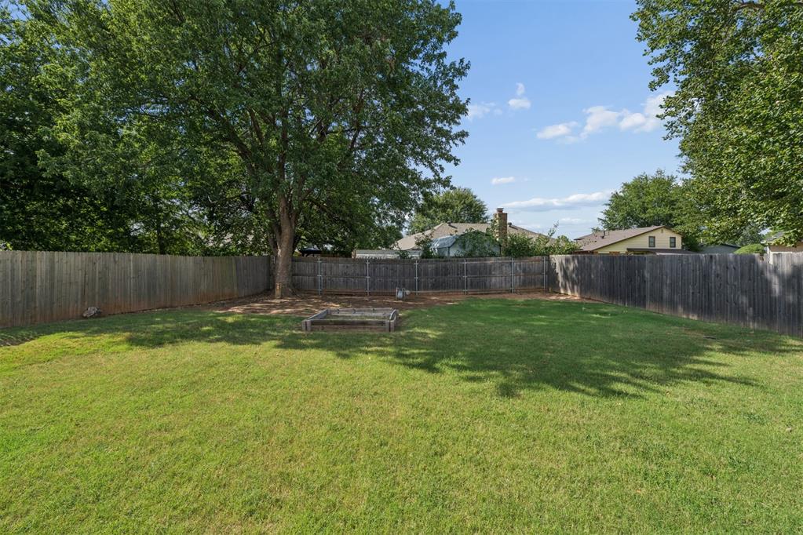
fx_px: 357
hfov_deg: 96.7
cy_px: 268
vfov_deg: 73.7
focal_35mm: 16
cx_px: 402
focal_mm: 16
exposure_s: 1/320
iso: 200
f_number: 8
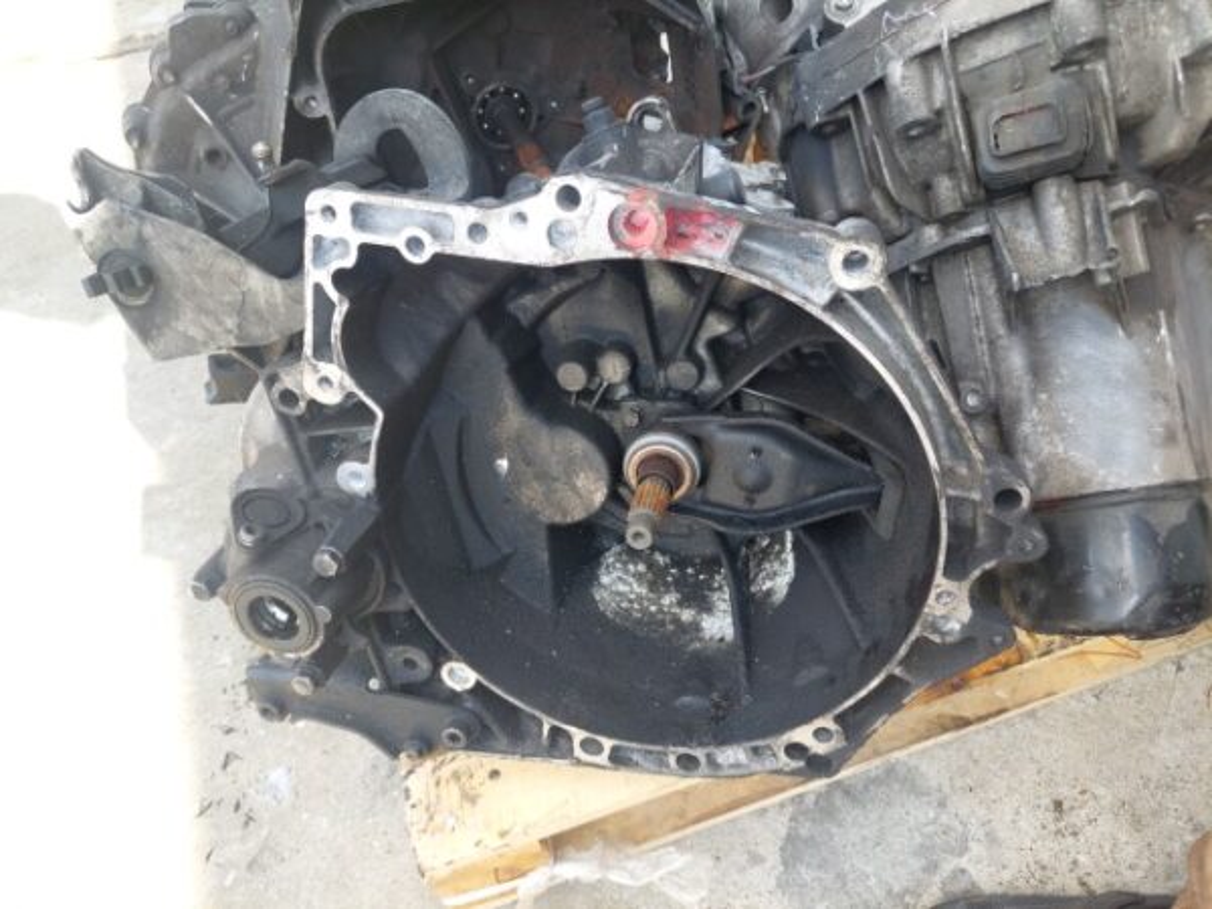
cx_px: 606
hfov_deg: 69.4
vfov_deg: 54.9
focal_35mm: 25
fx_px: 875
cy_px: 454
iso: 40
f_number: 1.8
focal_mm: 5.23
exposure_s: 1/174
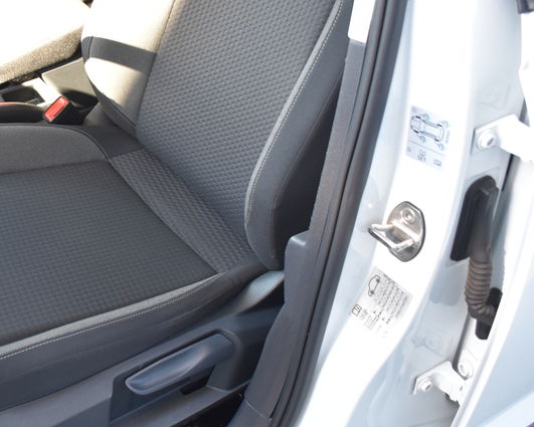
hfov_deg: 33.9
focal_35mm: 53
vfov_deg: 28.5
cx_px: 76
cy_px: 165
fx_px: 838
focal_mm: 20
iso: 560
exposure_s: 1/60
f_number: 4
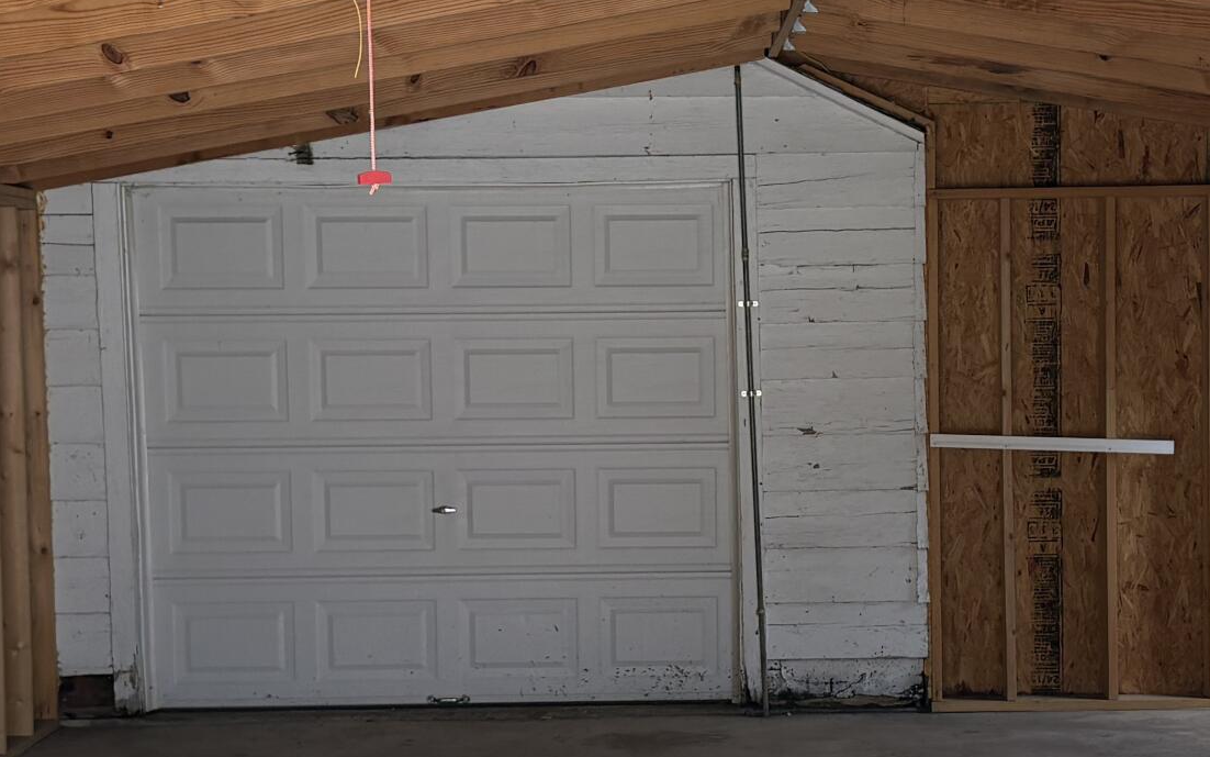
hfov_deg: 27.4
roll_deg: +1.1
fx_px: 2473
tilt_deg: -1.7
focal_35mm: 75
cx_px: 731
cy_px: 471
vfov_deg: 17.4
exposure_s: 1/219
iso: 40
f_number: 1.6
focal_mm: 5.96
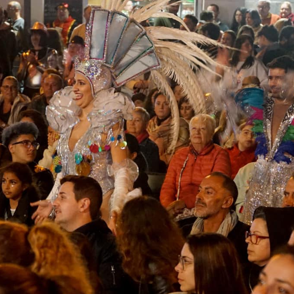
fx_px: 1557
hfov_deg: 10.8
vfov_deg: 10.8
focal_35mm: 162
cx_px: 131
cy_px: 147
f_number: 6.3
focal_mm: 84
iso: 6400
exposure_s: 1/40
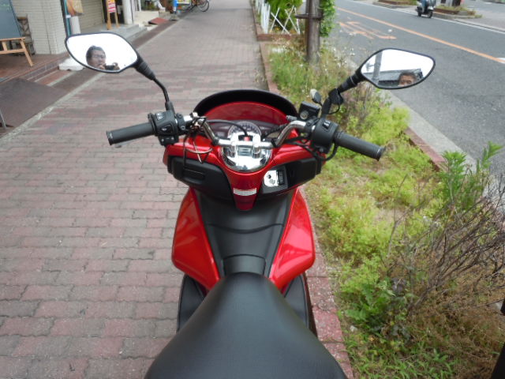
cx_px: 252
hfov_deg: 63.4
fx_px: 408
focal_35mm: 28
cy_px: 190
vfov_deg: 49.7
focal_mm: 5
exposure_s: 1/160
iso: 100
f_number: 3.7
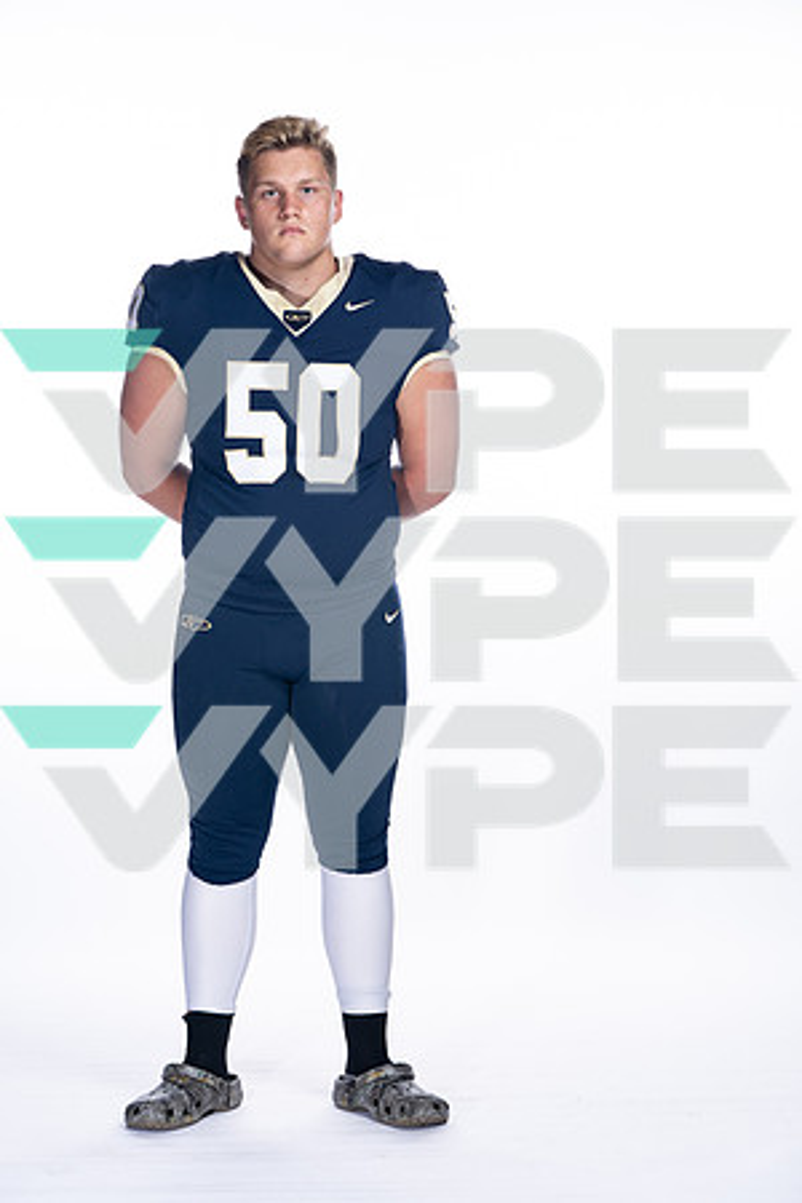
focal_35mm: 98
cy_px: 602
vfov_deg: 20.8
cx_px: 401
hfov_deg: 14.0
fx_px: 3275
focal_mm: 98
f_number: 8
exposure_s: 1/250
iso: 250
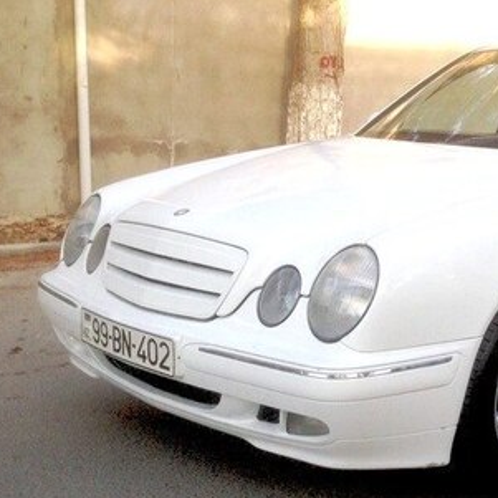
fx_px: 1042
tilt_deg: -8.6
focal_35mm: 64
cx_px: 455
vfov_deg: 26.9
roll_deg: -2.0
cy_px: 249
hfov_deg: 26.0
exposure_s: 1/219
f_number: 2.4
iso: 50
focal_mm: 4.12
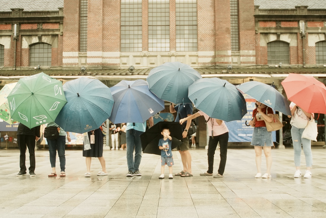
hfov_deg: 42.3
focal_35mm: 46
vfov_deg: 28.9
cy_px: 109
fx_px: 421
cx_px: 163
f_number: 2.8
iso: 1000
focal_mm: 31
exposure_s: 1/2000
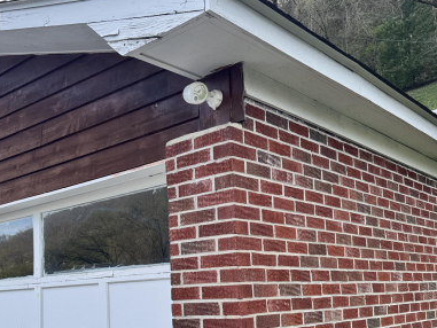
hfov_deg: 44.0
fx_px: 530
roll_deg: +3.2
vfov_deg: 33.8
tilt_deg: +6.8
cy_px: 239
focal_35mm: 42
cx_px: 141
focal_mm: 6.76
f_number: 1.78
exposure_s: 1/1042
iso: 80
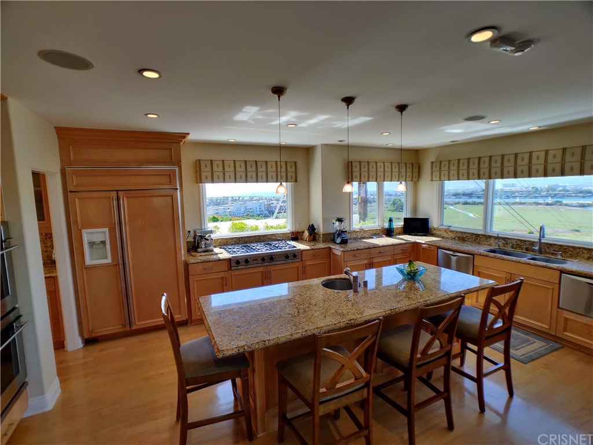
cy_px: 222
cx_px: 296
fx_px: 428
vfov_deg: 54.9
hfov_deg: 69.4
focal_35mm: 25
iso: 200
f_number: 1.7
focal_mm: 4.25
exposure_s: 1/100
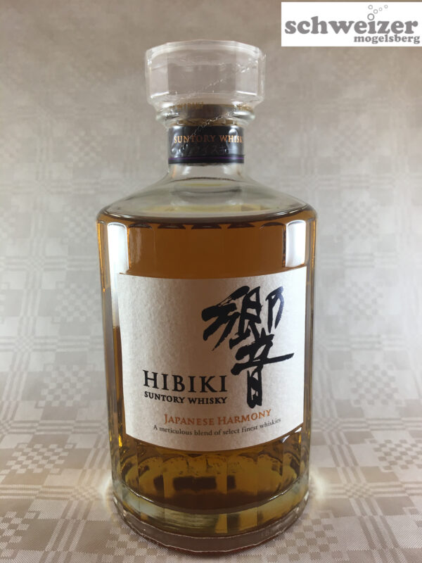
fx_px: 471
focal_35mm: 29
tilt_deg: -12.0
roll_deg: +3.9
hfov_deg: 48.2
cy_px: 282
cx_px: 211
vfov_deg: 61.7
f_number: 2.2
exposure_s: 1/33
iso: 25
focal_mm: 4.15
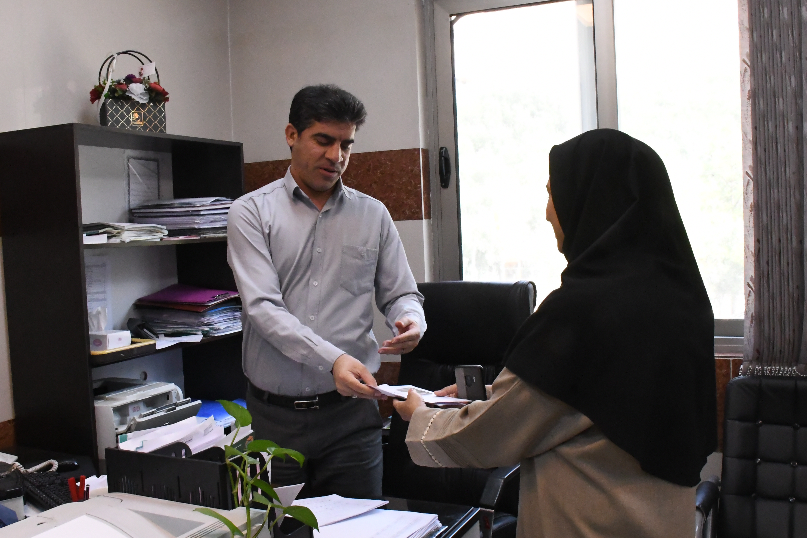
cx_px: 404
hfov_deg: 53.1
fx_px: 807
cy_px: 269
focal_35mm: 36
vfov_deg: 36.9
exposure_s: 1/200
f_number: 18
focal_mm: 18
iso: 8000
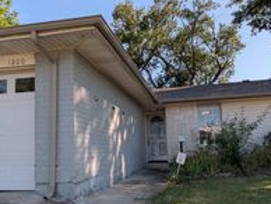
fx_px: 282
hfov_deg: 51.3
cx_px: 137
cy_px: 125
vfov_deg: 39.5
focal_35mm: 36
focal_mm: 1.83
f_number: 2.2
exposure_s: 1/1337
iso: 46
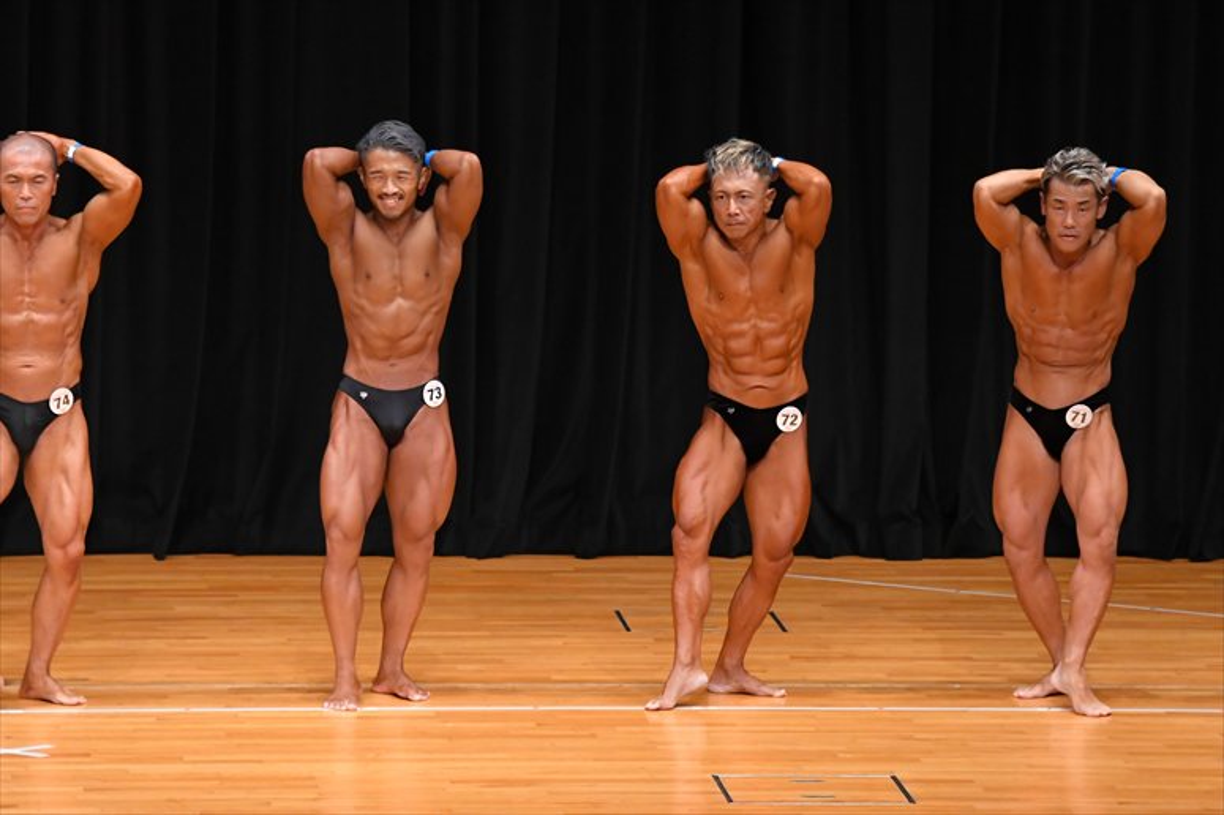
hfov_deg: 8.6
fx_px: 8156
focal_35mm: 240
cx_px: 612
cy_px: 408
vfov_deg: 5.7
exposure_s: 1/400
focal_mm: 160
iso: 4000
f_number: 5.6
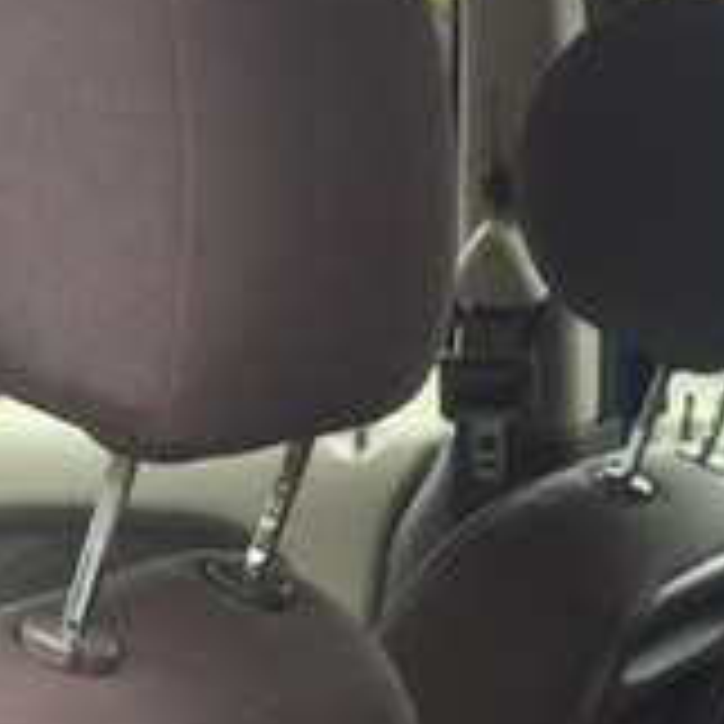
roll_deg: -2.1
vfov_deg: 15.6
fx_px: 2485
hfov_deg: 16.6
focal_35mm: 105
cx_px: 396
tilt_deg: -19.1
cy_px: 1010
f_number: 2.2
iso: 32
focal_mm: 4.15
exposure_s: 1/100
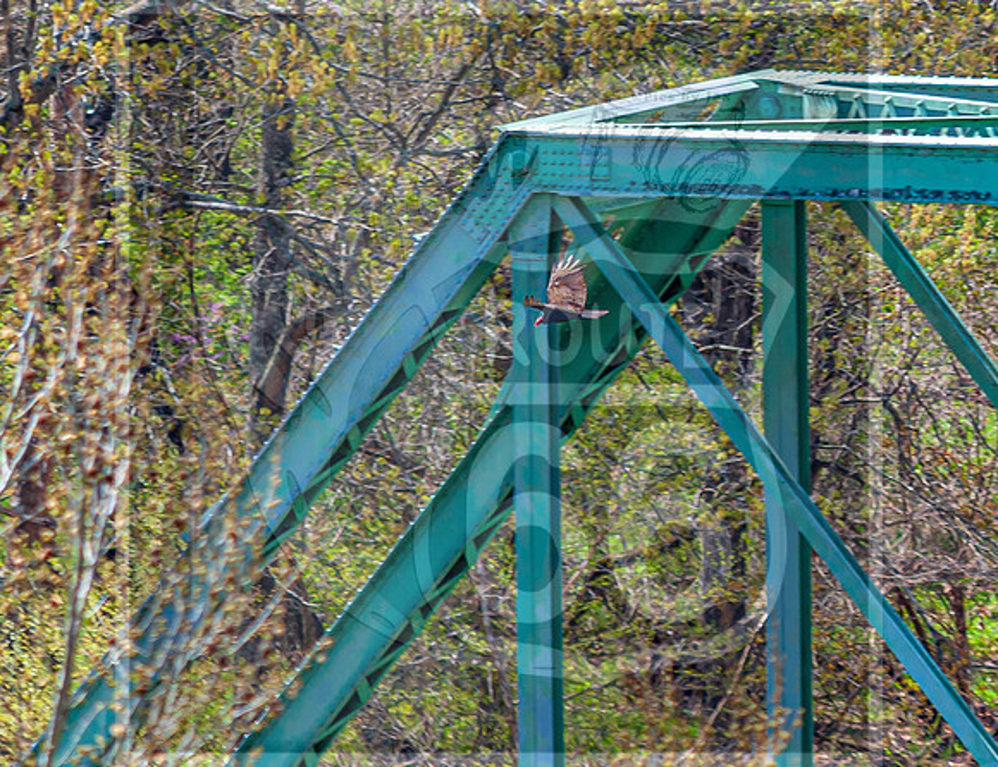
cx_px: 1080
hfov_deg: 2.1
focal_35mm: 927
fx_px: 26971
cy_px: 50
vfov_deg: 1.6
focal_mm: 300
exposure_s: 1/250
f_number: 8
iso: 160
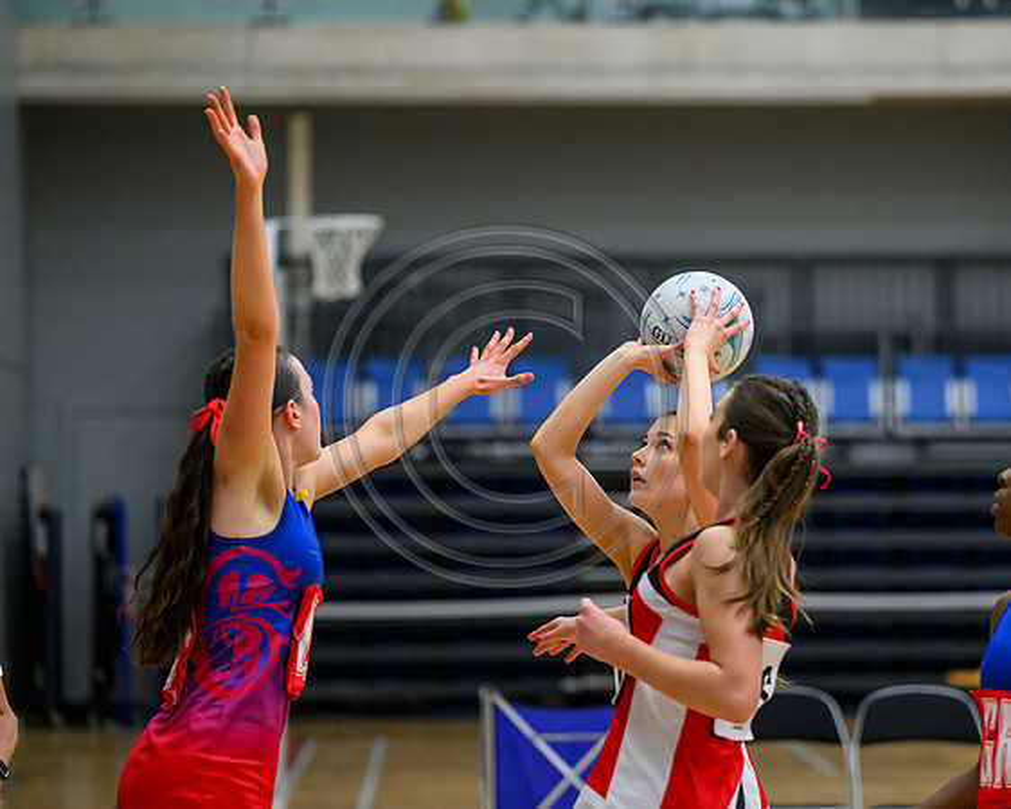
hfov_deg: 10.8
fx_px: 5352
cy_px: 319
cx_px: 669
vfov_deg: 8.6
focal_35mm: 179
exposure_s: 1/1000
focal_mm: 130
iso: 4000
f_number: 2.8
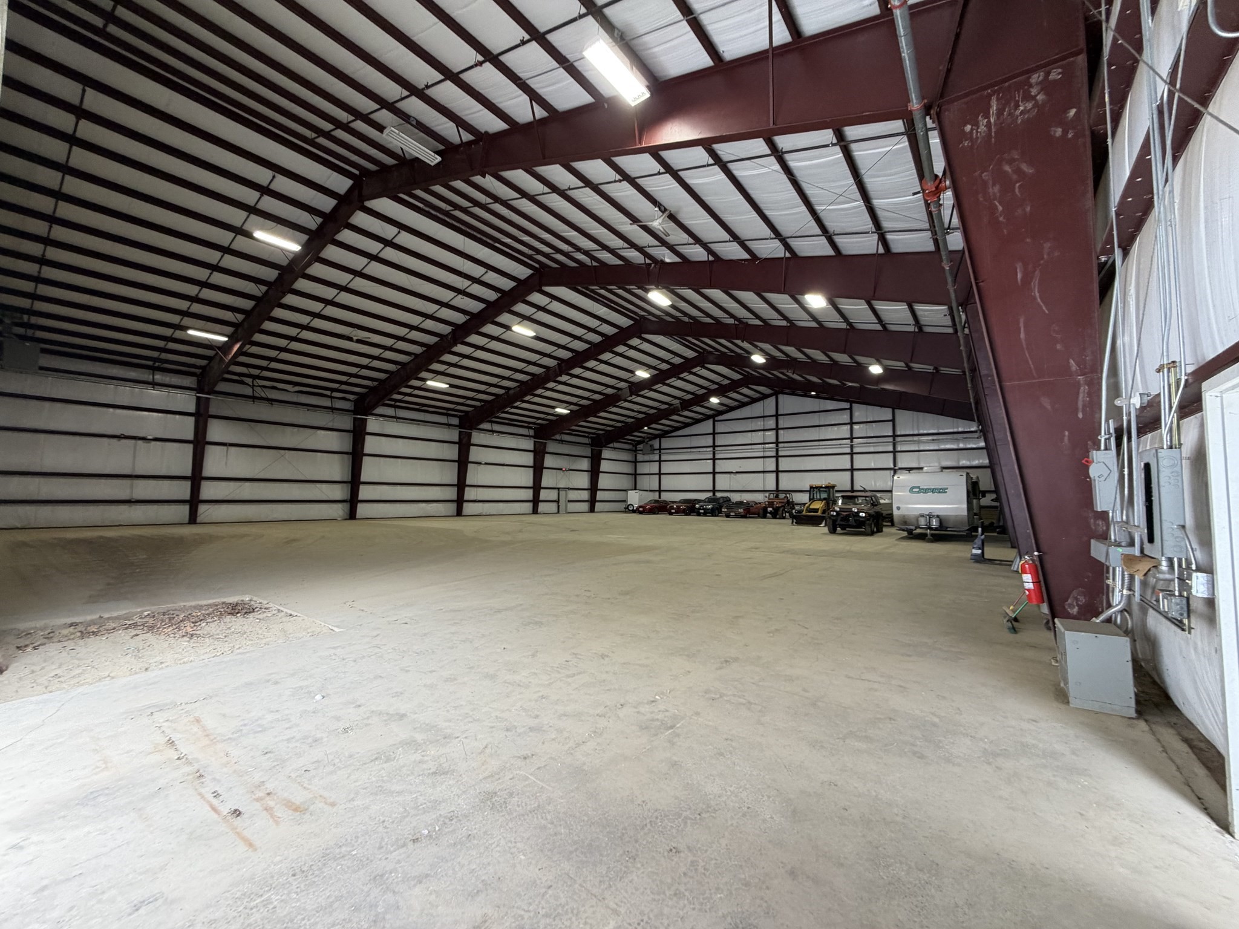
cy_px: 464
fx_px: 501
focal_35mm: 14
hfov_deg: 102.1
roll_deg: -0.8
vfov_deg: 85.7
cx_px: 620
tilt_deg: +2.7
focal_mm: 2.22
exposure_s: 1/60
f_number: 2.2
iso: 200
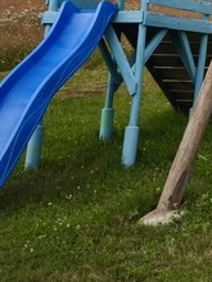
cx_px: 406
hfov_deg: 12.4
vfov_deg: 16.8
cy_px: -131
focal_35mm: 107
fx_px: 874
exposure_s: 1/414
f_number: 1.6
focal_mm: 6.57
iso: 50
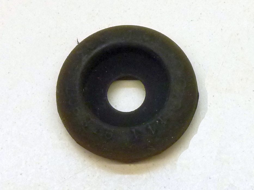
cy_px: 95
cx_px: 127
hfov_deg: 36.8
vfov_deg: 28.0
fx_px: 382
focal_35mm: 52
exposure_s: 1/40
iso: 250
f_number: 3.8
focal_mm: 8.5
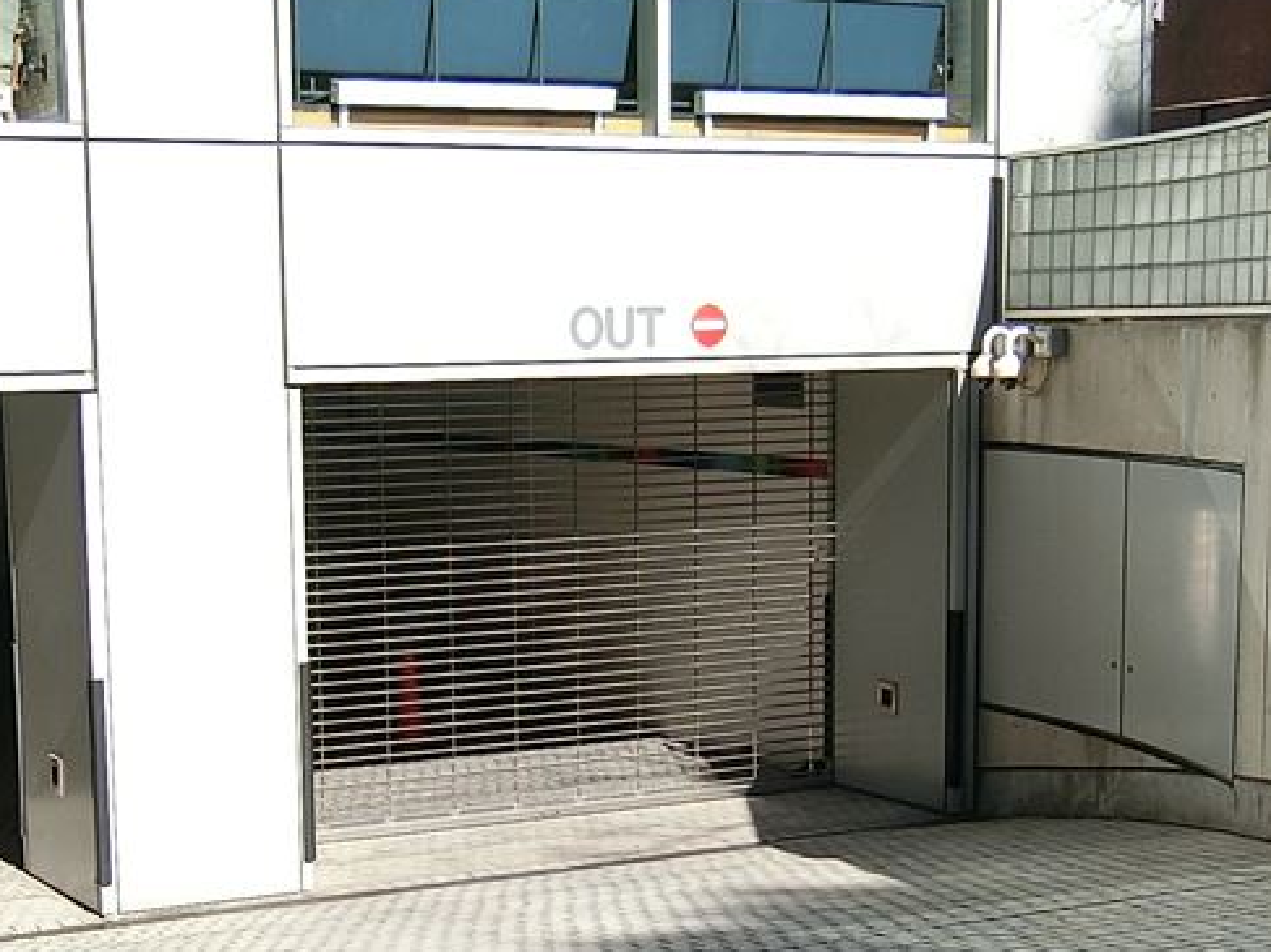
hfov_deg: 28.1
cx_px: 514
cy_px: 777
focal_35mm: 69
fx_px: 2533
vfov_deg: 21.0
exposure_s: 1/800
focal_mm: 4.6
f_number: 2.8
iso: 80
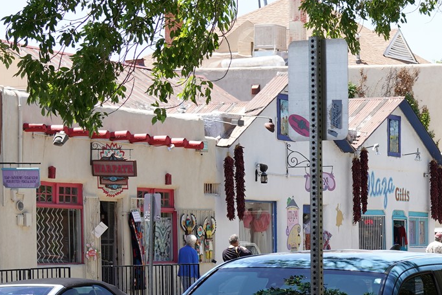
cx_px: 616
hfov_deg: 16.7
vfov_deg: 11.8
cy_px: 324
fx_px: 1400
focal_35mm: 114
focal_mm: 39
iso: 100
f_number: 6.3
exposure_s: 1/160
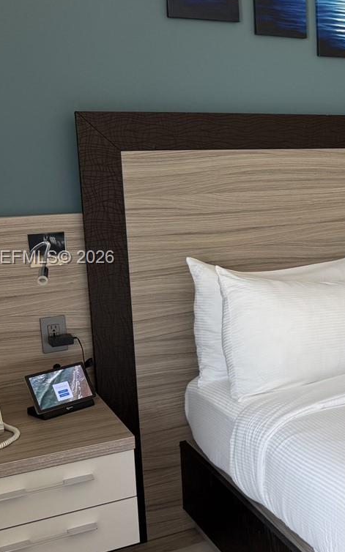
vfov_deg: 37.5
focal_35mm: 54
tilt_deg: -9.1
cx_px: 472
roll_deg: -0.1
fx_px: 813
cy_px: 258
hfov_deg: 21.3
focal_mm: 6.76
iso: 100
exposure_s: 1/121
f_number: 1.78
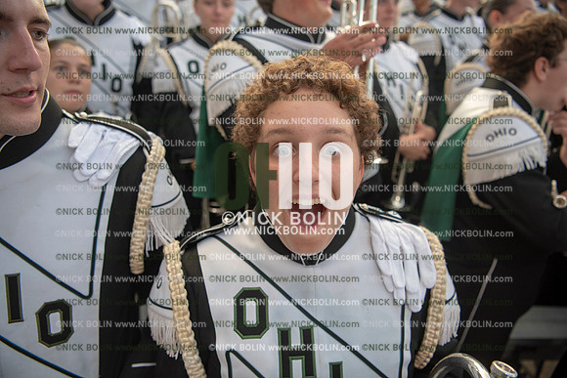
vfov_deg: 53.2
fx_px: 378
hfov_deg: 73.7
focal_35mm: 24
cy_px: 189
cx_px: 284
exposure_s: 1/250
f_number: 3.2
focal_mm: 24
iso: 800
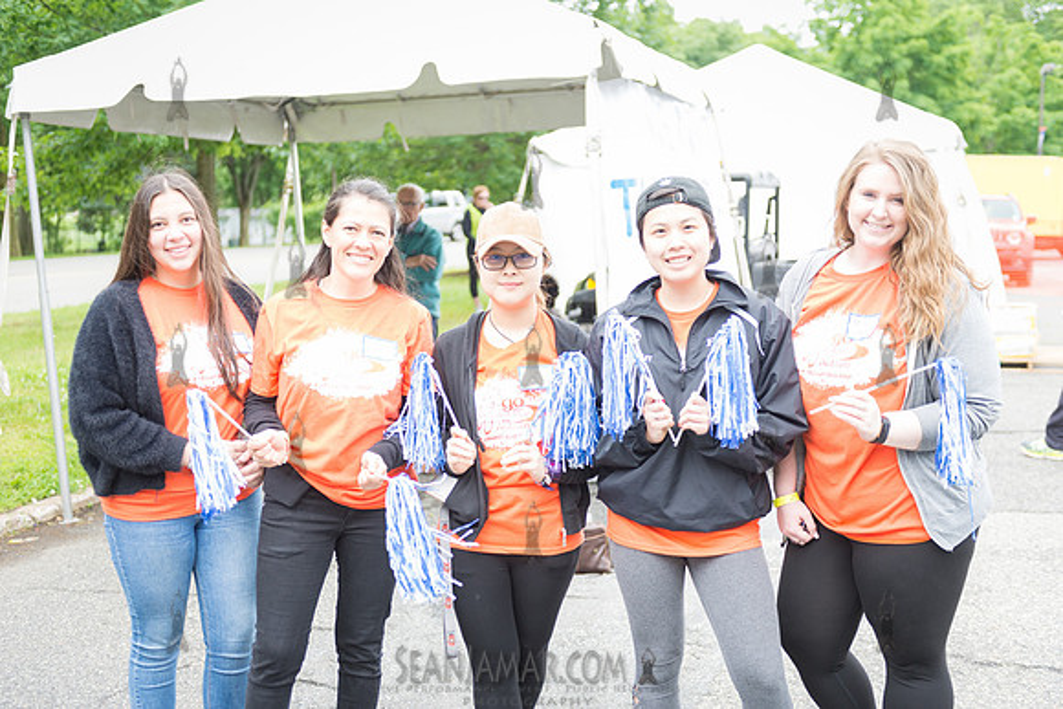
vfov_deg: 28.1
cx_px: 532
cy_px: 354
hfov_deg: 41.1
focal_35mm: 48
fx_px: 1418
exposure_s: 1/800
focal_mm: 48
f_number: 2.8
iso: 640
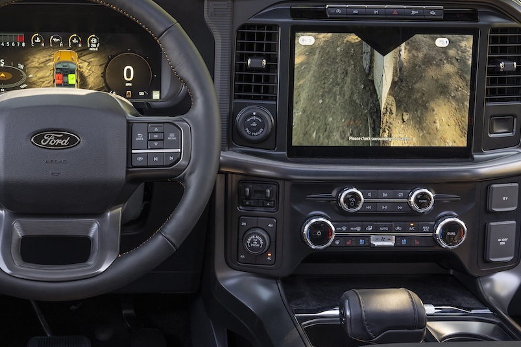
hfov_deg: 32.6
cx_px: 170
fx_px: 883
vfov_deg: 22.3
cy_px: 171
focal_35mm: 61
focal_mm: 35
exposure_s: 1/25
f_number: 9
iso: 400
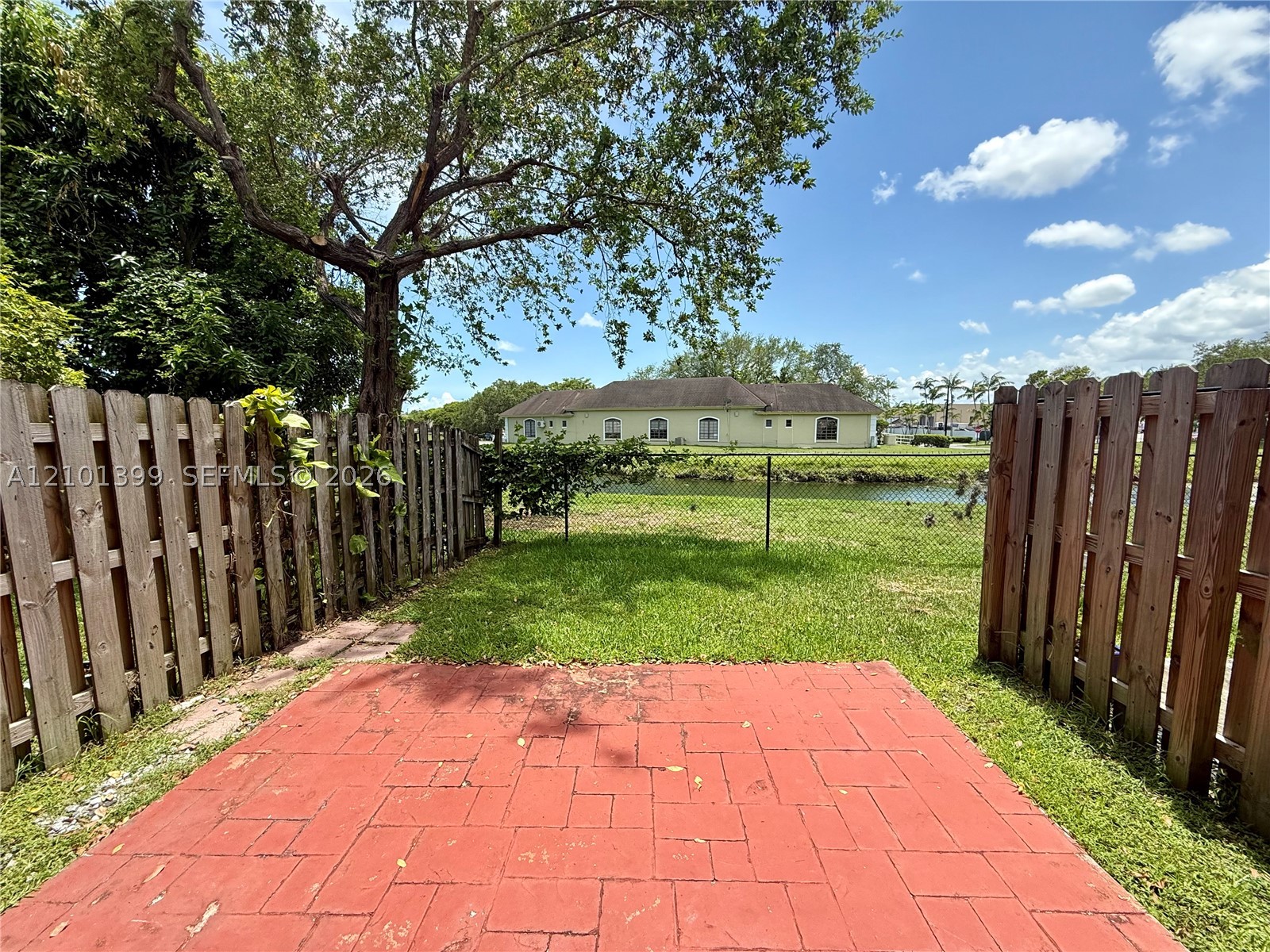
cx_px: 635
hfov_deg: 102.1
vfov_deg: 85.7
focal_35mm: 14
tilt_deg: -6.2
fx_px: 514
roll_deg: -0.6
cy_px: 476
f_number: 2.2
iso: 50
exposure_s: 1/1259
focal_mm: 2.22
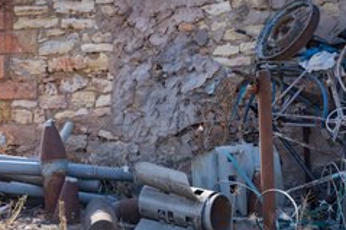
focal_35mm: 62
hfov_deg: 32.4
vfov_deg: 21.6
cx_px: 180
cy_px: 182
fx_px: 595
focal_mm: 37
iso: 400
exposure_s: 1/500
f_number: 5.6
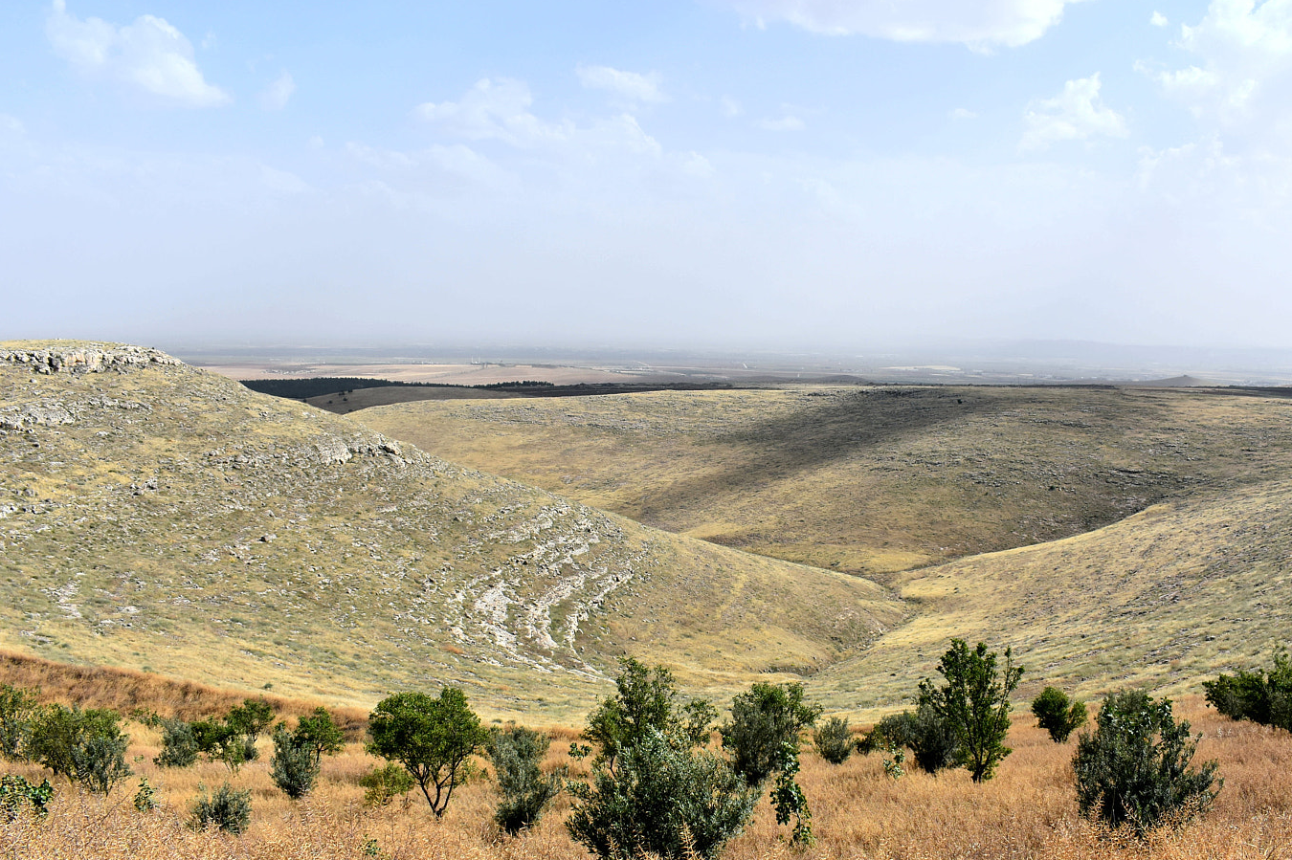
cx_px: 702
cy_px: 504
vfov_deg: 40.9
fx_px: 1148
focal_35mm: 32
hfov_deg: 58.6
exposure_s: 1/500
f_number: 8
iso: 160
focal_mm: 18
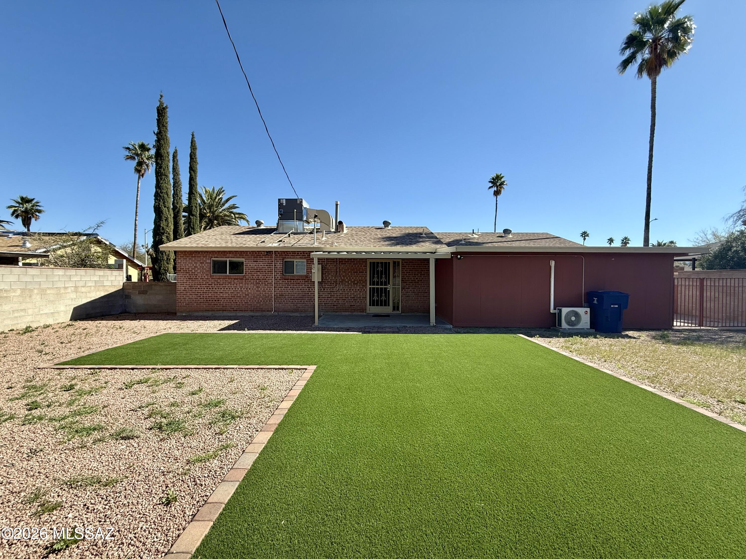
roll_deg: -0.5
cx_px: 373
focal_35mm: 14
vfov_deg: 85.7
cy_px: 280
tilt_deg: -0.4
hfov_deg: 102.1
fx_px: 302
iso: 50
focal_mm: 2.22
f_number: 2.2
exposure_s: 1/1312
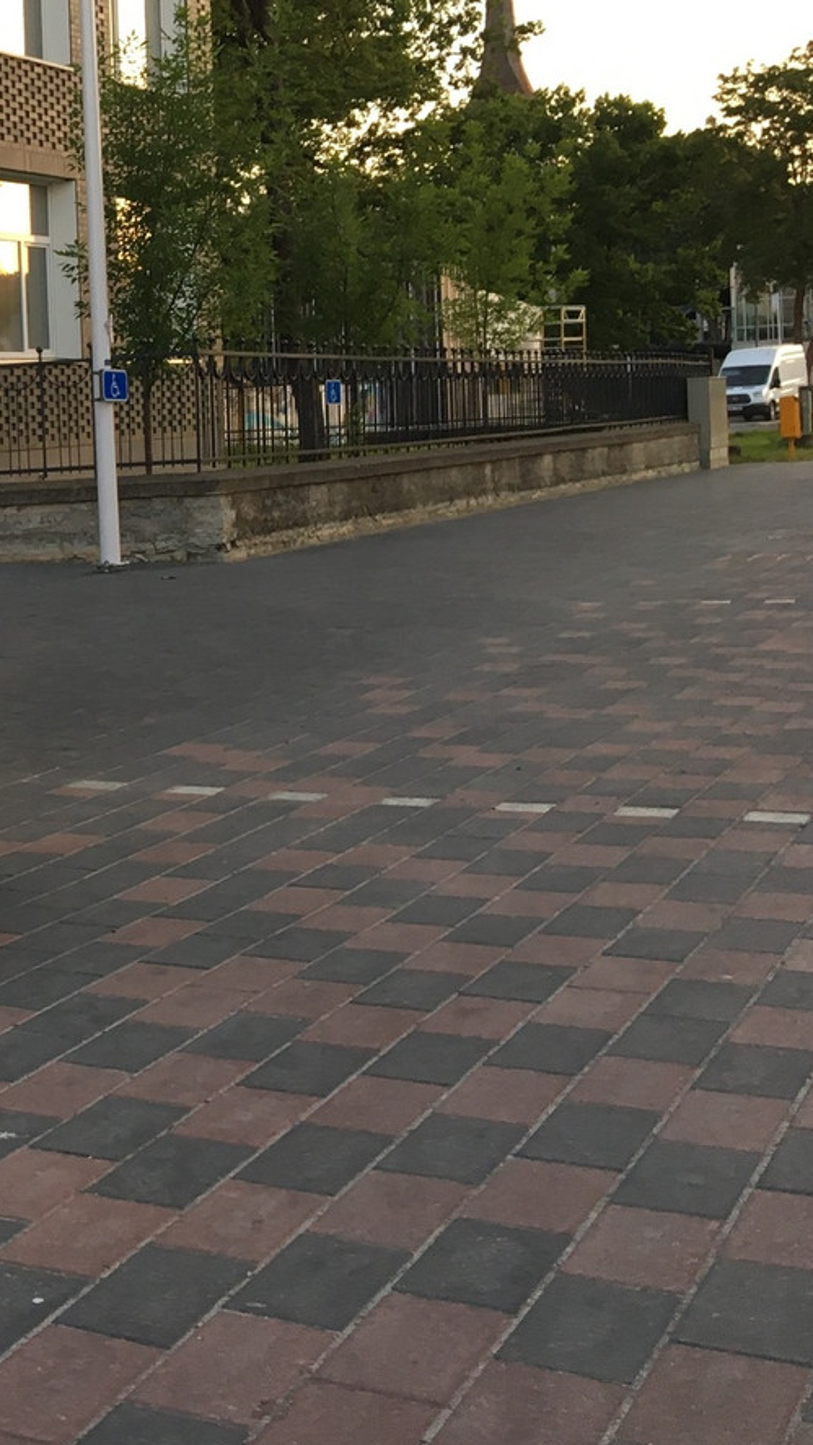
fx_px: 2184
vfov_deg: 36.4
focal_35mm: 57
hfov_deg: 18.3
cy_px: 528
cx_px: -463
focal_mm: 4.15
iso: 25
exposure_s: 1/33
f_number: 2.2
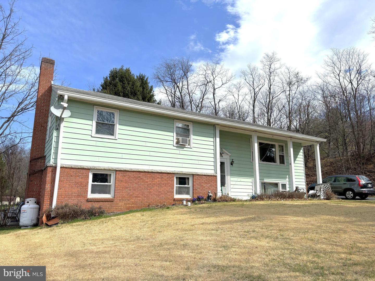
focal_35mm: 26
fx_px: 282
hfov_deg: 67.3
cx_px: 188
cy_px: 140
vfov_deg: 53.1
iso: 50
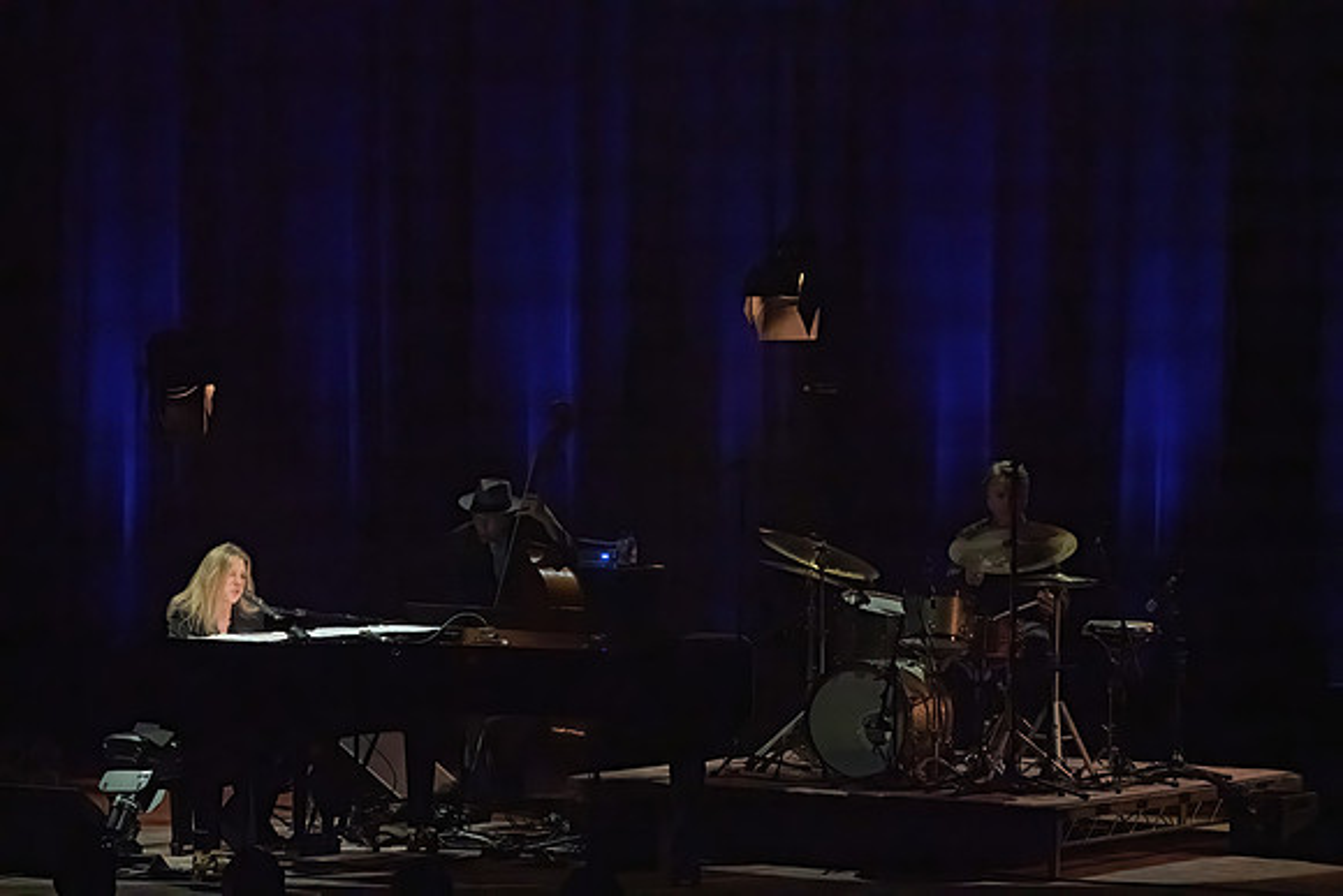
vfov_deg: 9.0
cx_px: 672
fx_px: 5672
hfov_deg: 13.5
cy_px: 448
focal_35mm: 152
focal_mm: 152
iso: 20000
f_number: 8
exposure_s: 1/320
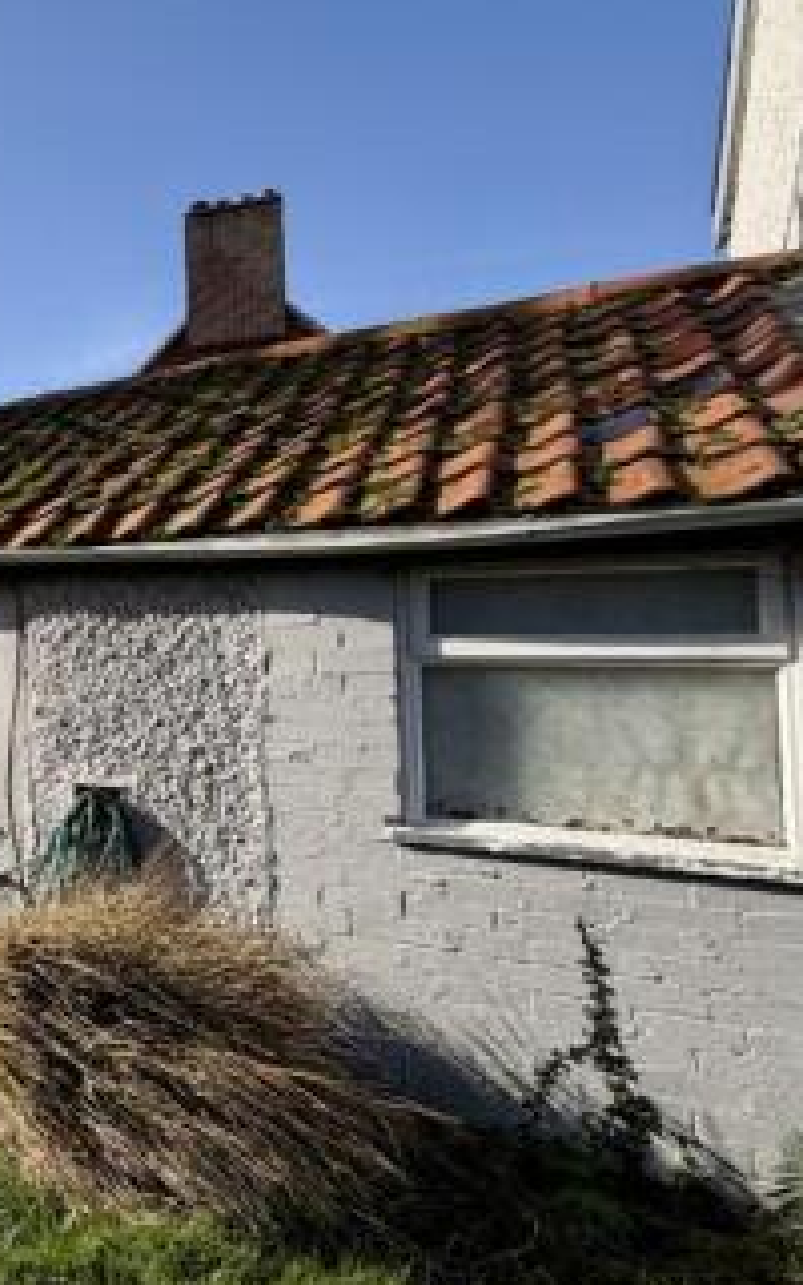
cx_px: -175
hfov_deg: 35.5
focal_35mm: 27
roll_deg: +0.9
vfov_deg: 68.4
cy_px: 612
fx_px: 945
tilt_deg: +2.9
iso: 20
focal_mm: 2.22
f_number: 2.2
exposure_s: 1/809
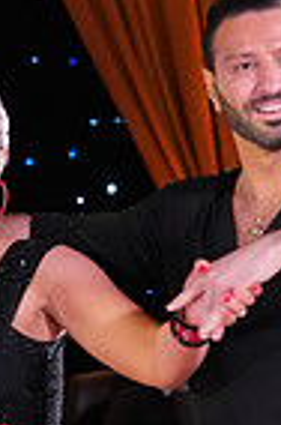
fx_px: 3906
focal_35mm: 332
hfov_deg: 4.1
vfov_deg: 6.2
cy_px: 626
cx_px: 190
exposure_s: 1/250
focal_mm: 81
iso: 8000
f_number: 6.3
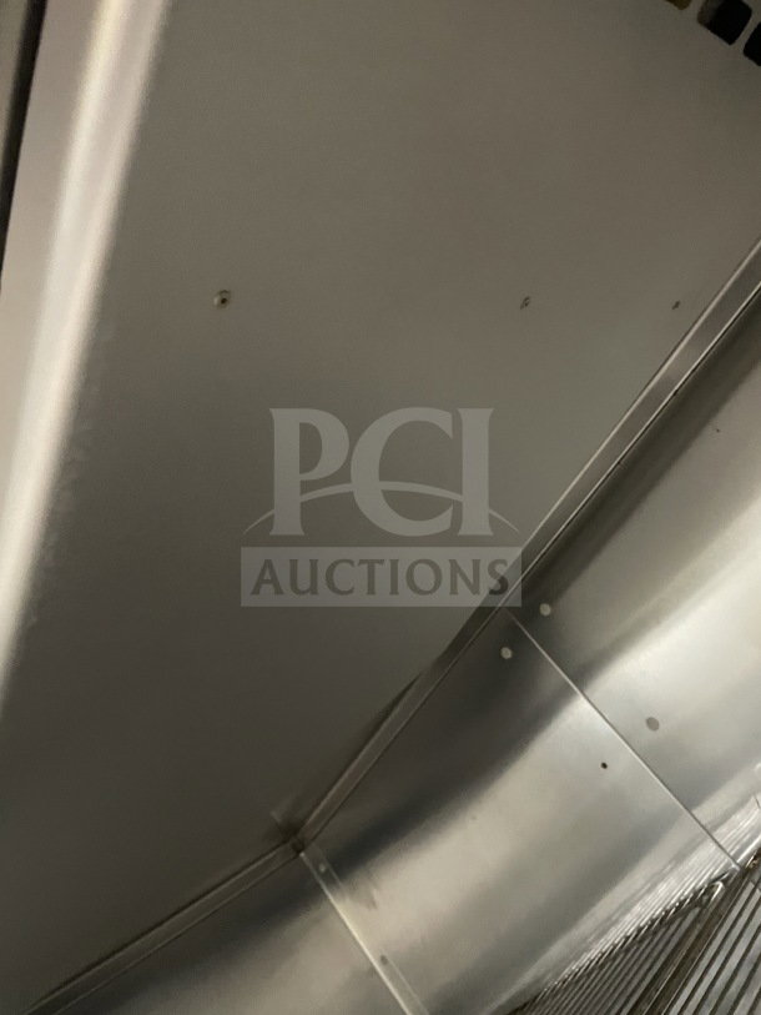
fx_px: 762
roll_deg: +40.5
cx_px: 380
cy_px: 508
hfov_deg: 53.1
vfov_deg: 67.3
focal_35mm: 26
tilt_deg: +24.1
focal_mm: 4.2
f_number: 1.6
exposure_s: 1/30
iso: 800
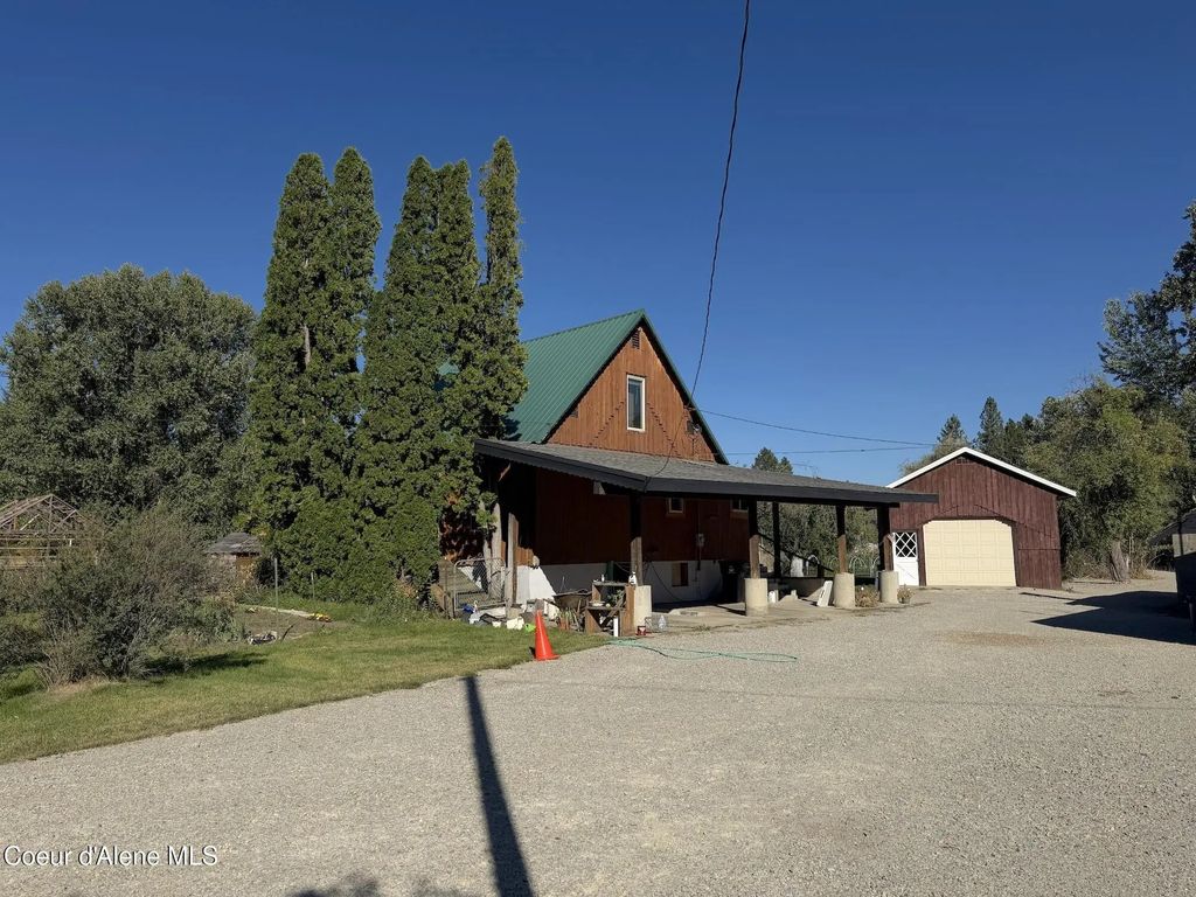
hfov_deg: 71.6
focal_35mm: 24
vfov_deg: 56.8
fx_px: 829
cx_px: 598
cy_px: 448
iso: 80
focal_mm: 6.76
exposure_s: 1/9091
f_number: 1.78
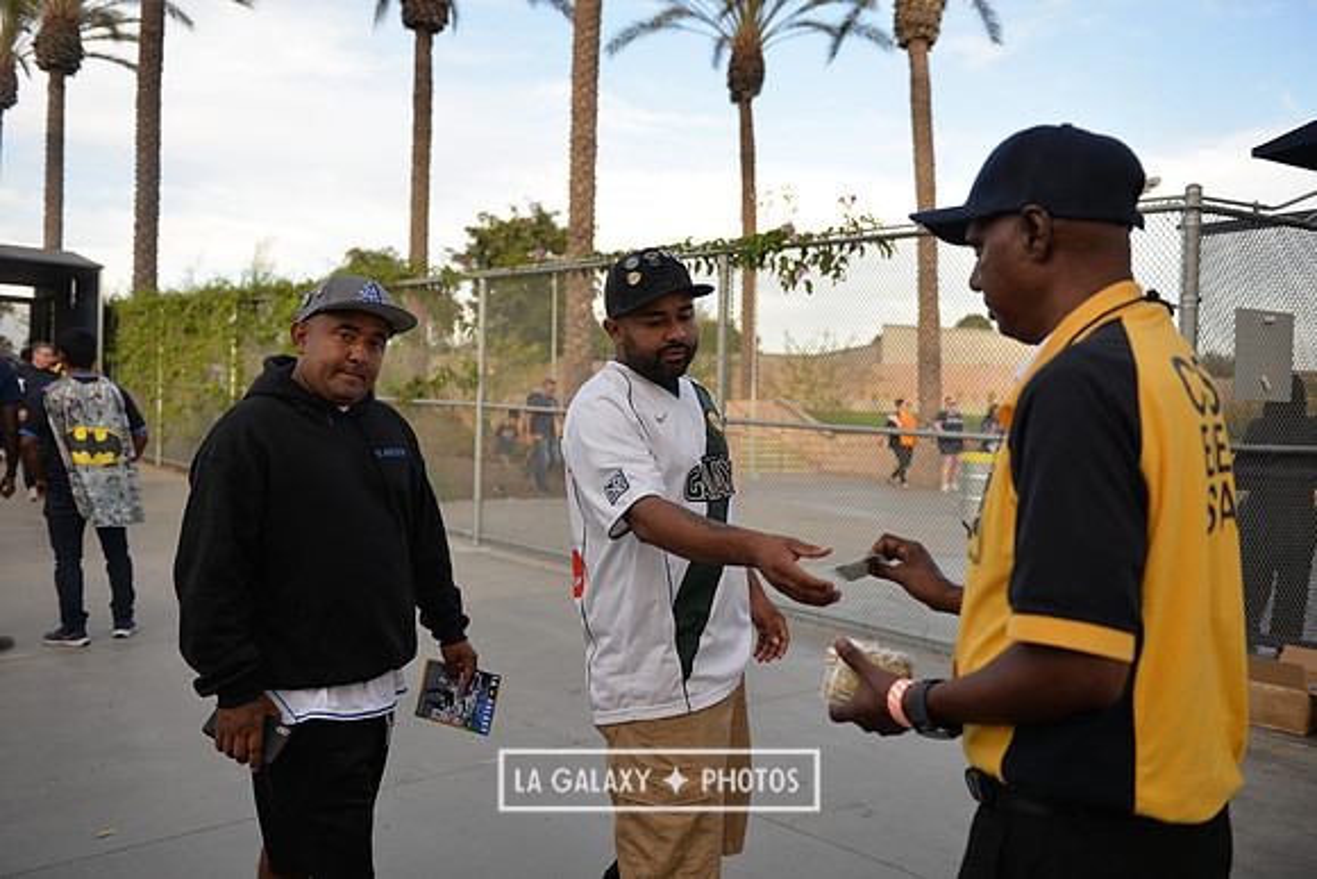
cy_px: 440
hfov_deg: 63.6
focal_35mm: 29
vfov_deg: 45.0
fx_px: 1061
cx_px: 658
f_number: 2.8
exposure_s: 1/640
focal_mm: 29
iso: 220
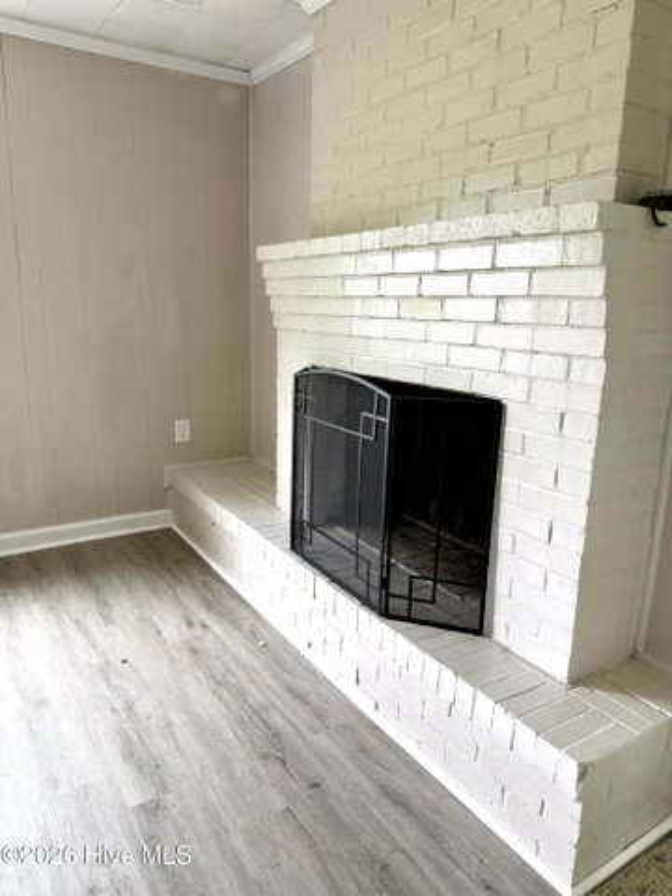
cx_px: 336
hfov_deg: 56.8
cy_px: 448
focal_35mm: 24
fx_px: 621
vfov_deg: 71.6
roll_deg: -1.6
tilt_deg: -12.9
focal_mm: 6.76
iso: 100
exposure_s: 1/120
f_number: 1.78
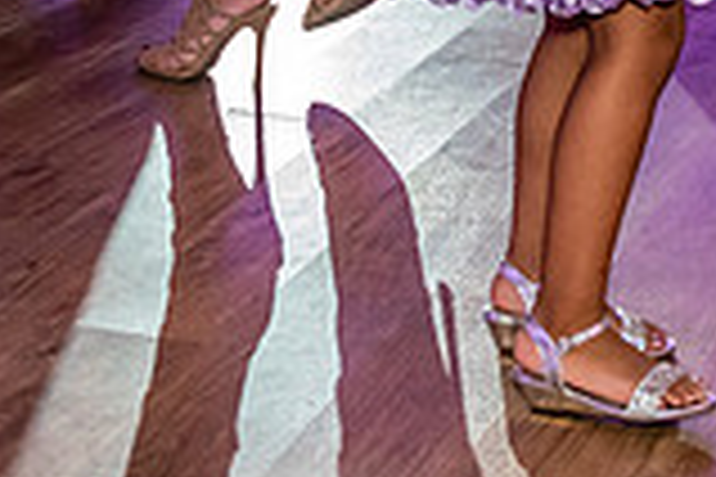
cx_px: 578
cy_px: -422
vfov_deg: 10.8
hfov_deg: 17.2
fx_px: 2347
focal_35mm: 118
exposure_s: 1/125
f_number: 2.8
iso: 4000
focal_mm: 28
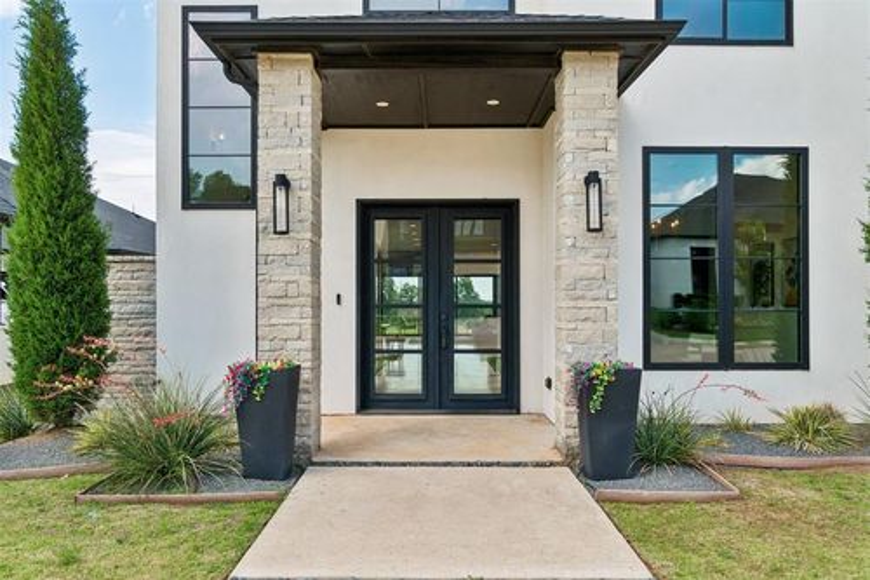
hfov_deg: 70.5
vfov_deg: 50.4
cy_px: 290
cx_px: 435
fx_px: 616
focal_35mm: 26
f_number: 9
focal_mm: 17
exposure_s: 1/200
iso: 100
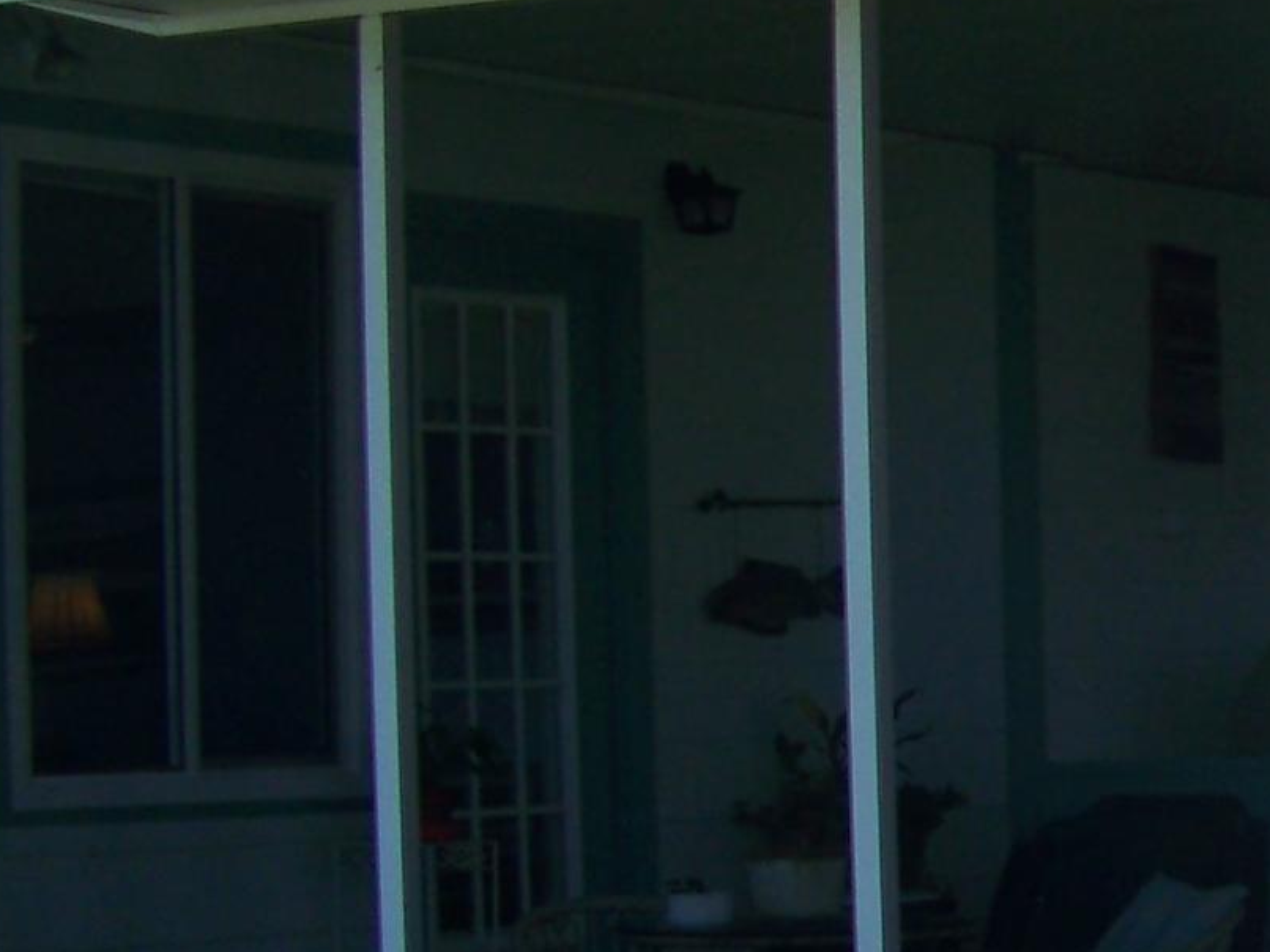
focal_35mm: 134
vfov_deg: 11.0
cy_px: 739
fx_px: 4915
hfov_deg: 13.8
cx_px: 1888
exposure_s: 1/1000
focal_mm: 5.85
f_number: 2.8
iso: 64
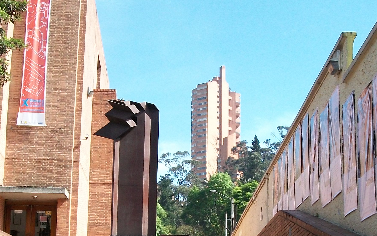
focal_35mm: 70
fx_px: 719
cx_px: 204
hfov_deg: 29.4
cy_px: 182
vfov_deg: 18.5
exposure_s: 1/500
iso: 80
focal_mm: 5.7
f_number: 2.9
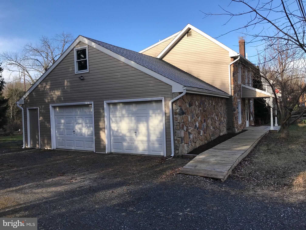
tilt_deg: -2.1
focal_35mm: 28
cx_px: 153
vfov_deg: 49.7
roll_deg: +0.8
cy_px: 115
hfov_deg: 63.4
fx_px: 248
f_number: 1.8
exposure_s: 1/760
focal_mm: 3.99
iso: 20
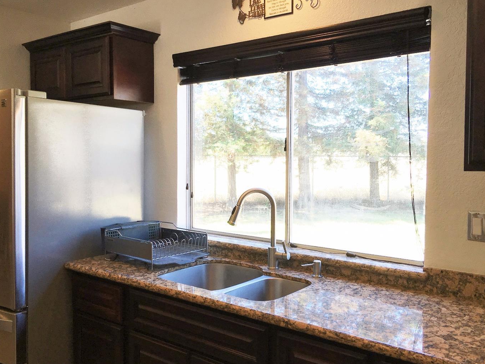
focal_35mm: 32
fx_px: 448
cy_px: 192
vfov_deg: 44.1
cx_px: 242
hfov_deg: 56.8
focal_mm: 4.15
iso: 25
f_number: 2.2
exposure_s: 1/120
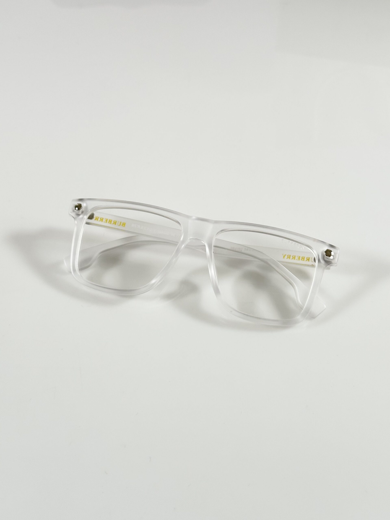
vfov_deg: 39.7
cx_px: 195
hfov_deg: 30.3
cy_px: 260
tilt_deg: -48.4
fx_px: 721
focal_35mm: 48
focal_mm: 6.86
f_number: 1.78
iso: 50
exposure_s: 1/100
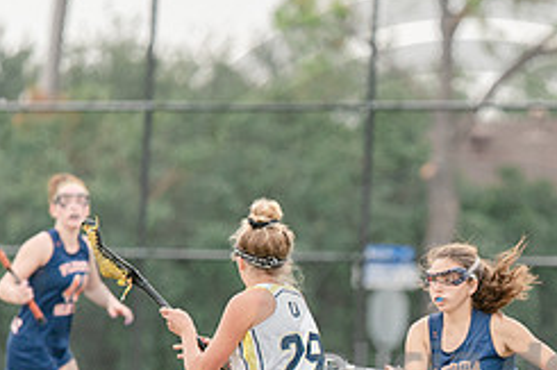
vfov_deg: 2.2
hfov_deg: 3.3
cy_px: 392
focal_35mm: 632
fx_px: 9772
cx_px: 483
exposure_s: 1/1250
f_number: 2.8
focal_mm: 200
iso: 450
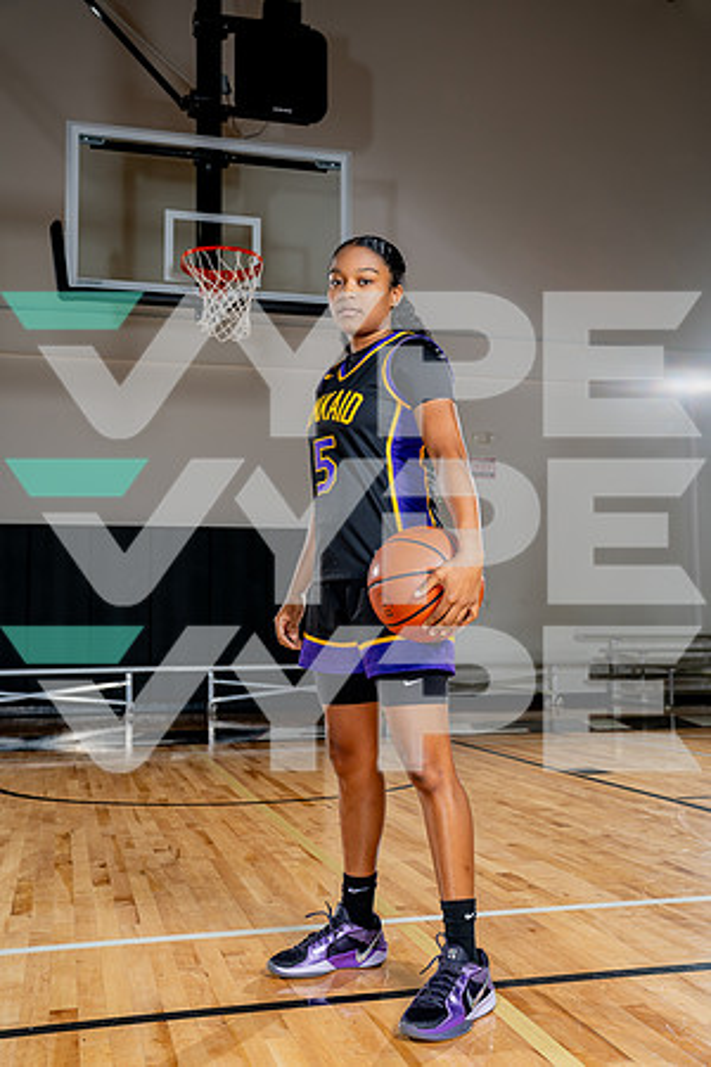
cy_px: 534
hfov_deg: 35.1
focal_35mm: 38
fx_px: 1126
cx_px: 356
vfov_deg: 50.7
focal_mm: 38
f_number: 5.6
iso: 200
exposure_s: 1/250
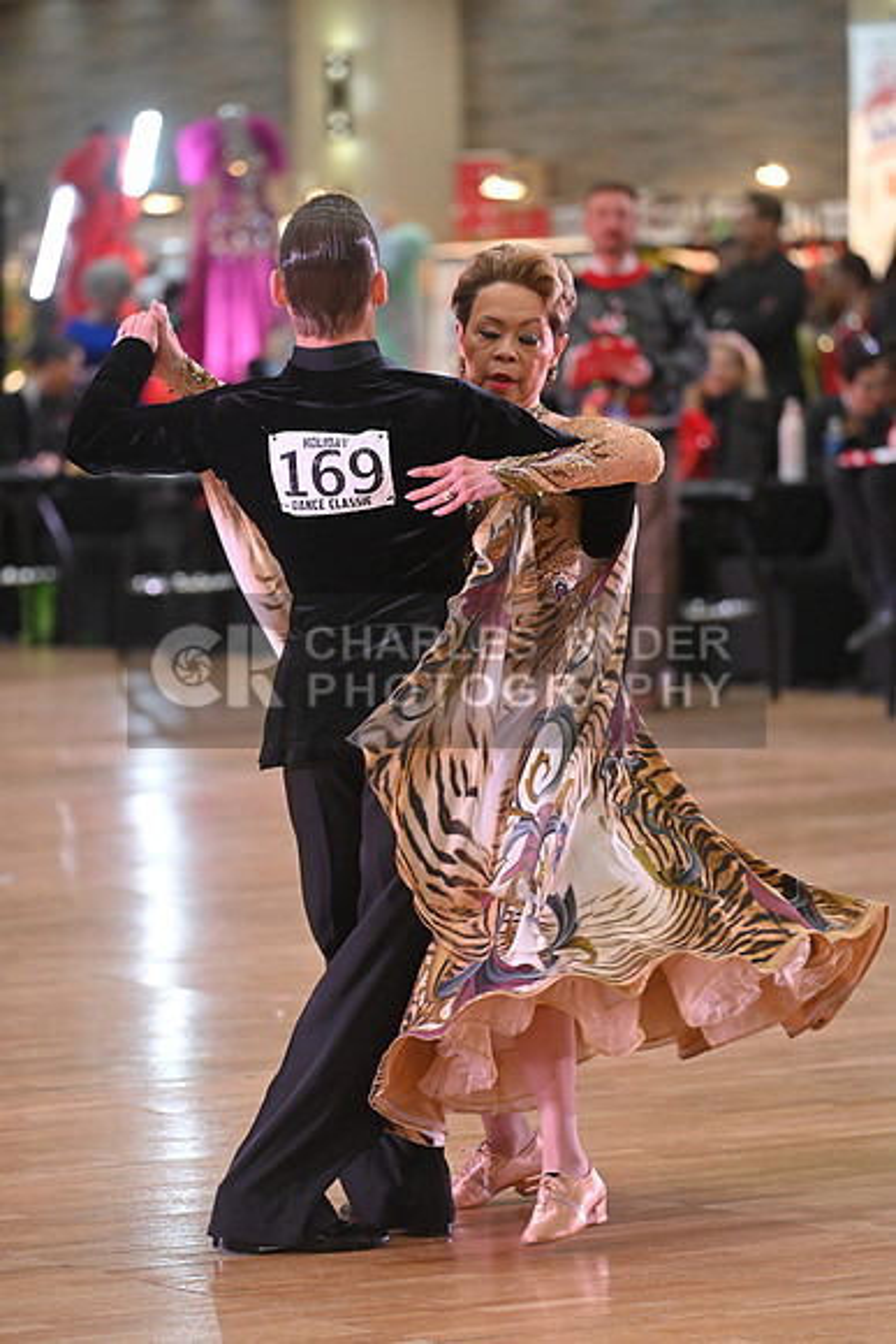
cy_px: 672
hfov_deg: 6.9
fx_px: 7462
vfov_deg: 10.3
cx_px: 448
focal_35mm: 200
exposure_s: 1/400
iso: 3200
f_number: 5
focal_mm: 200
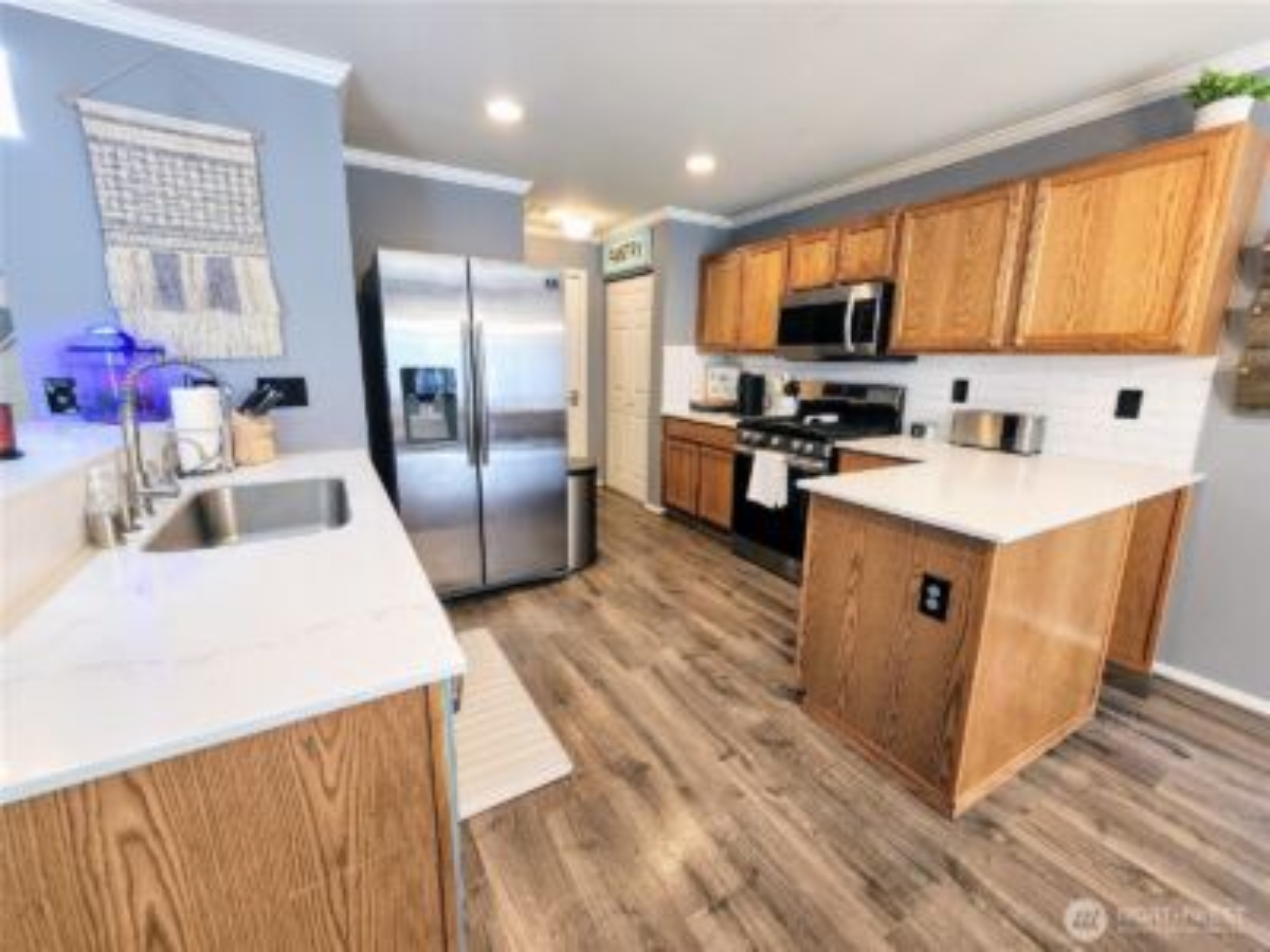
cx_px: 635
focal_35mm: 13
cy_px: 476
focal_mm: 2.2
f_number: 2.2
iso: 250
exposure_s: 1/60
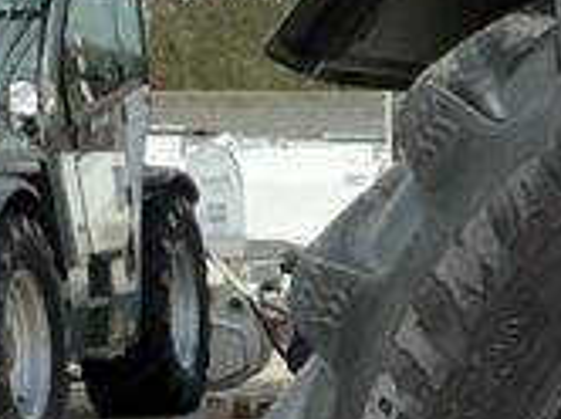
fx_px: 2800
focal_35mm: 173
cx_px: 1193
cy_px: 547
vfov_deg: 8.4
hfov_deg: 10.4
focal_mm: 3
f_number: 1.8
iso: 25
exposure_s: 1/1121
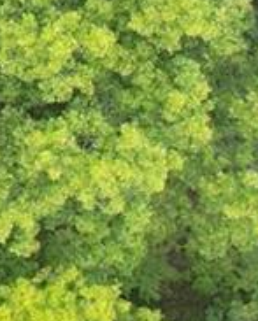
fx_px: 1714
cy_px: -281
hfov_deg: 7.5
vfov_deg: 10.0
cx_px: -541
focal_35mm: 180
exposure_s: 1/250
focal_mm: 8.38
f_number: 2.8
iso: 100
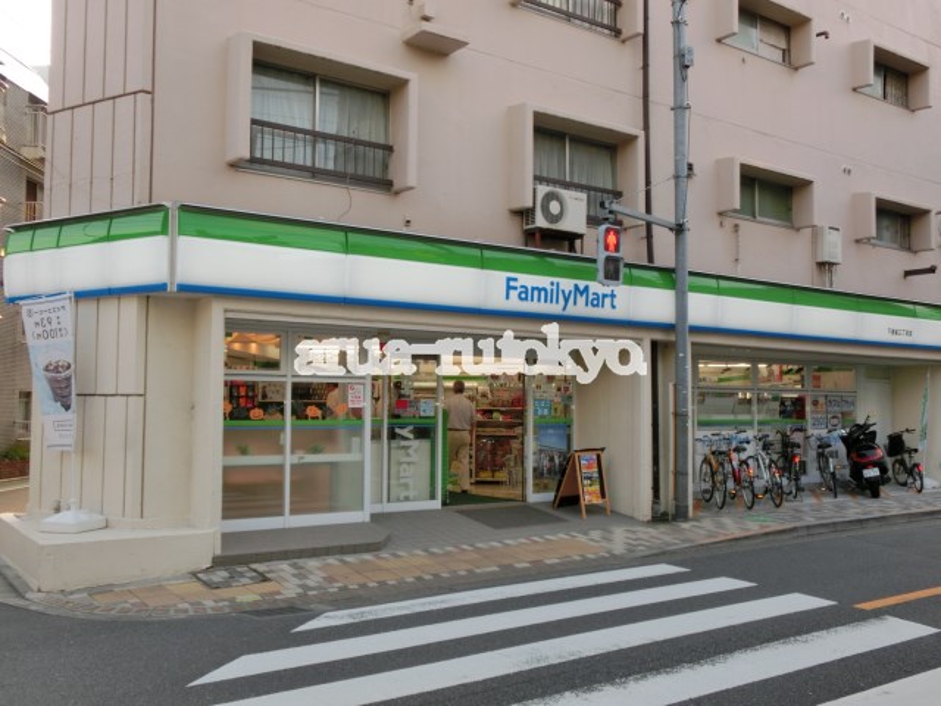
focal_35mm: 33
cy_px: 353
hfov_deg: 55.4
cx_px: 470
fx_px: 897
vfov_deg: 42.9
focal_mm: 5.93
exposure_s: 1/125
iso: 80
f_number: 3.7
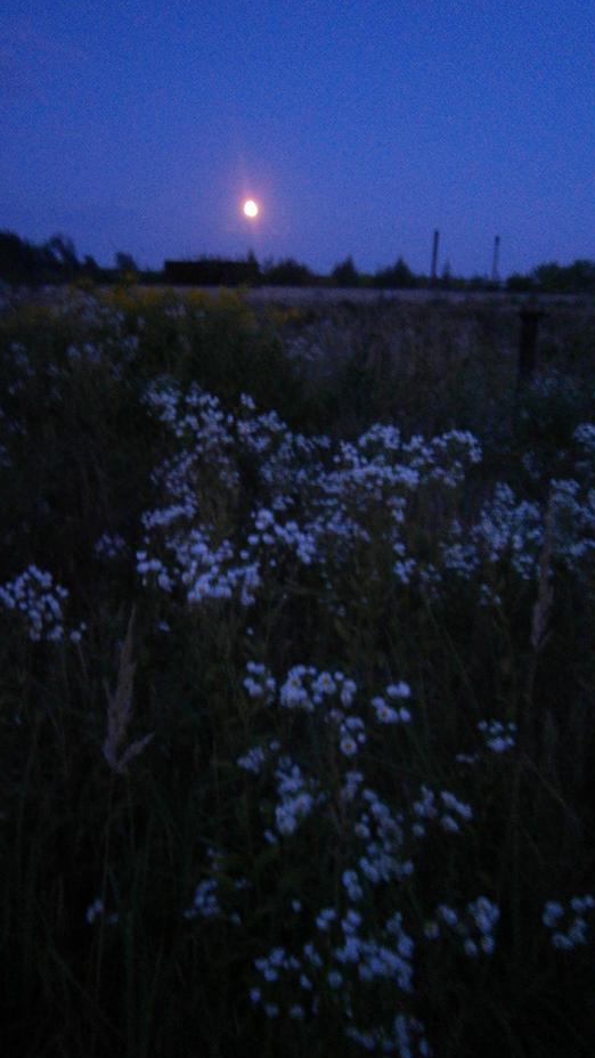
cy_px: 538
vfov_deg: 66.1
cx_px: 251
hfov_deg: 40.1
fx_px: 813
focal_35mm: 29
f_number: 2.8
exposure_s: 1/2
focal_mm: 4.7
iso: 400
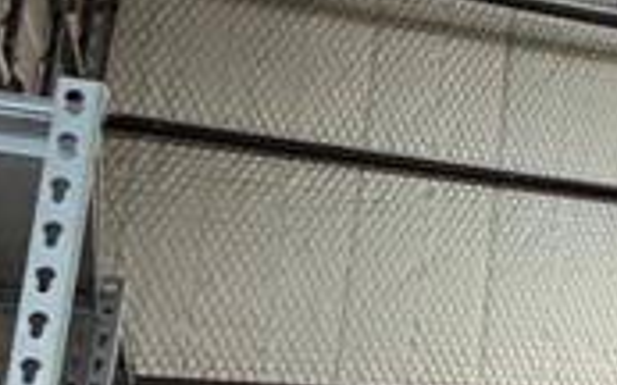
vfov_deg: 14.8
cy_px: 257
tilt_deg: +11.0
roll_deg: +0.0
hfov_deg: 16.7
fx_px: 1479
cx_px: 1284
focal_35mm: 88
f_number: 2.2
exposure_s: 1/120
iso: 320
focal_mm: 2.22
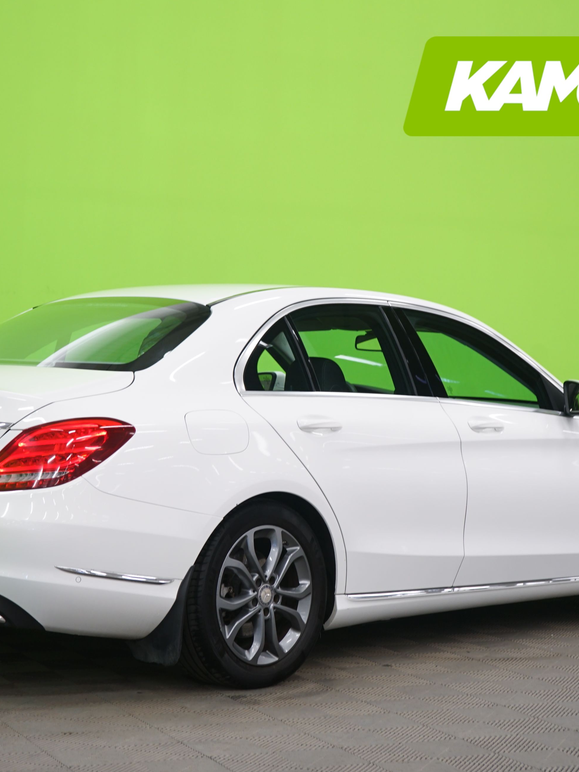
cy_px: 387
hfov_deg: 20.7
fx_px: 1583
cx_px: 258
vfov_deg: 27.4
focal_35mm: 71
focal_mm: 49
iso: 400
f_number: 5
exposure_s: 1/8
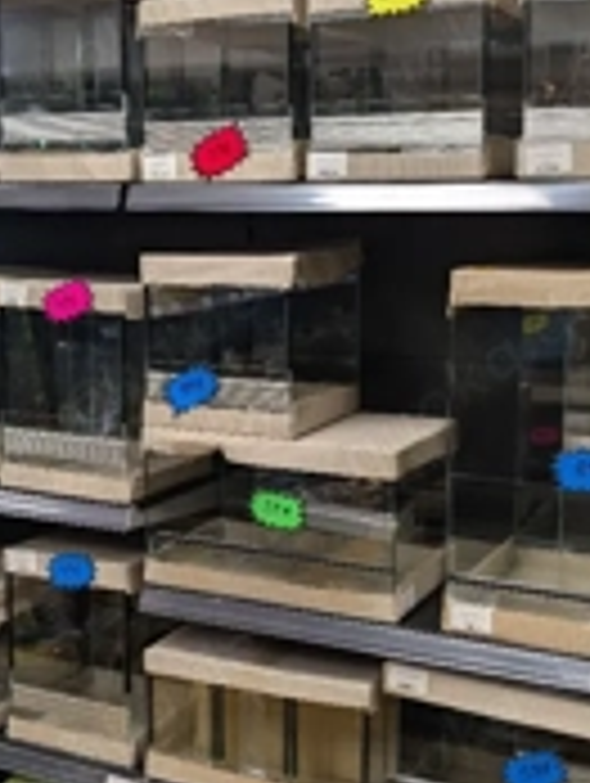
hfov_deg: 26.5
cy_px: 423
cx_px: 225
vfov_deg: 34.9
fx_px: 1247
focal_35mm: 55
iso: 99
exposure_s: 1/101
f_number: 1.68
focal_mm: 6.9
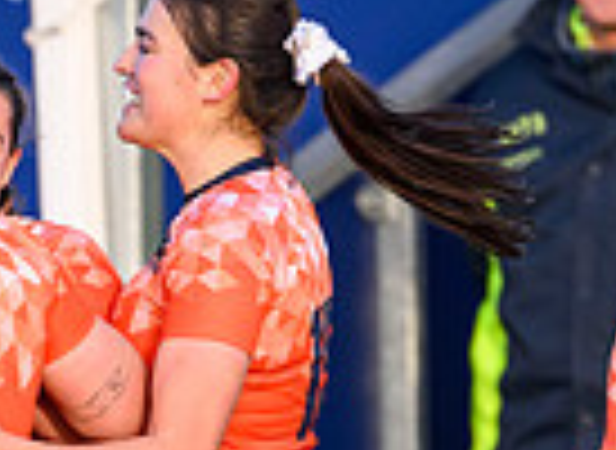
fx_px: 57229
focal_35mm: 3247
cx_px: -193
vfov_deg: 0.5
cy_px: 787
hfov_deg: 0.6
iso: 1250
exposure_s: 1/1600
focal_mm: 560
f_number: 4
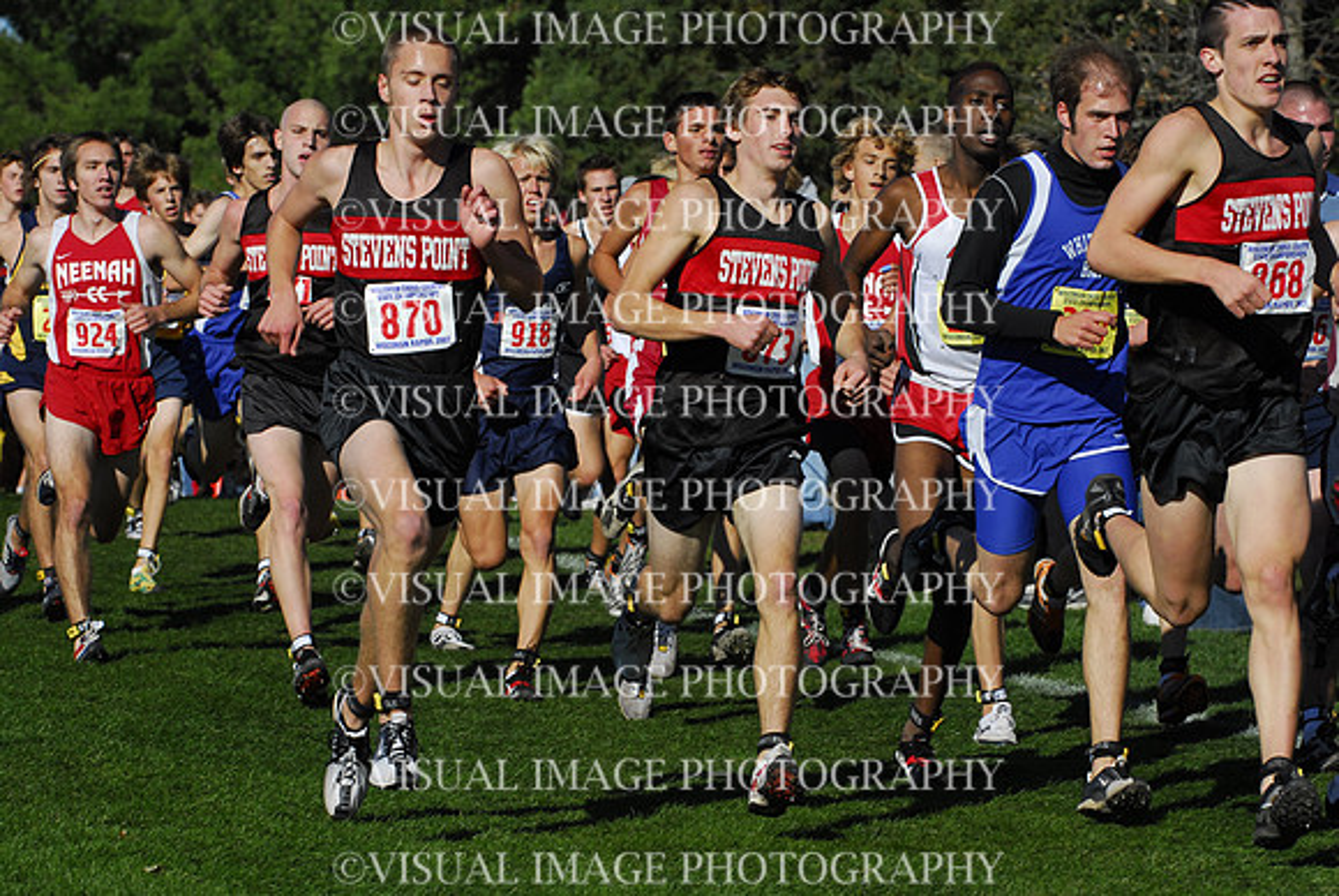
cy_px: 448
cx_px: 670
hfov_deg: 10.5
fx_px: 7260
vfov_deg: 7.1
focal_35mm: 195
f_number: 7.1
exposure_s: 1/1600
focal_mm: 130
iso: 400
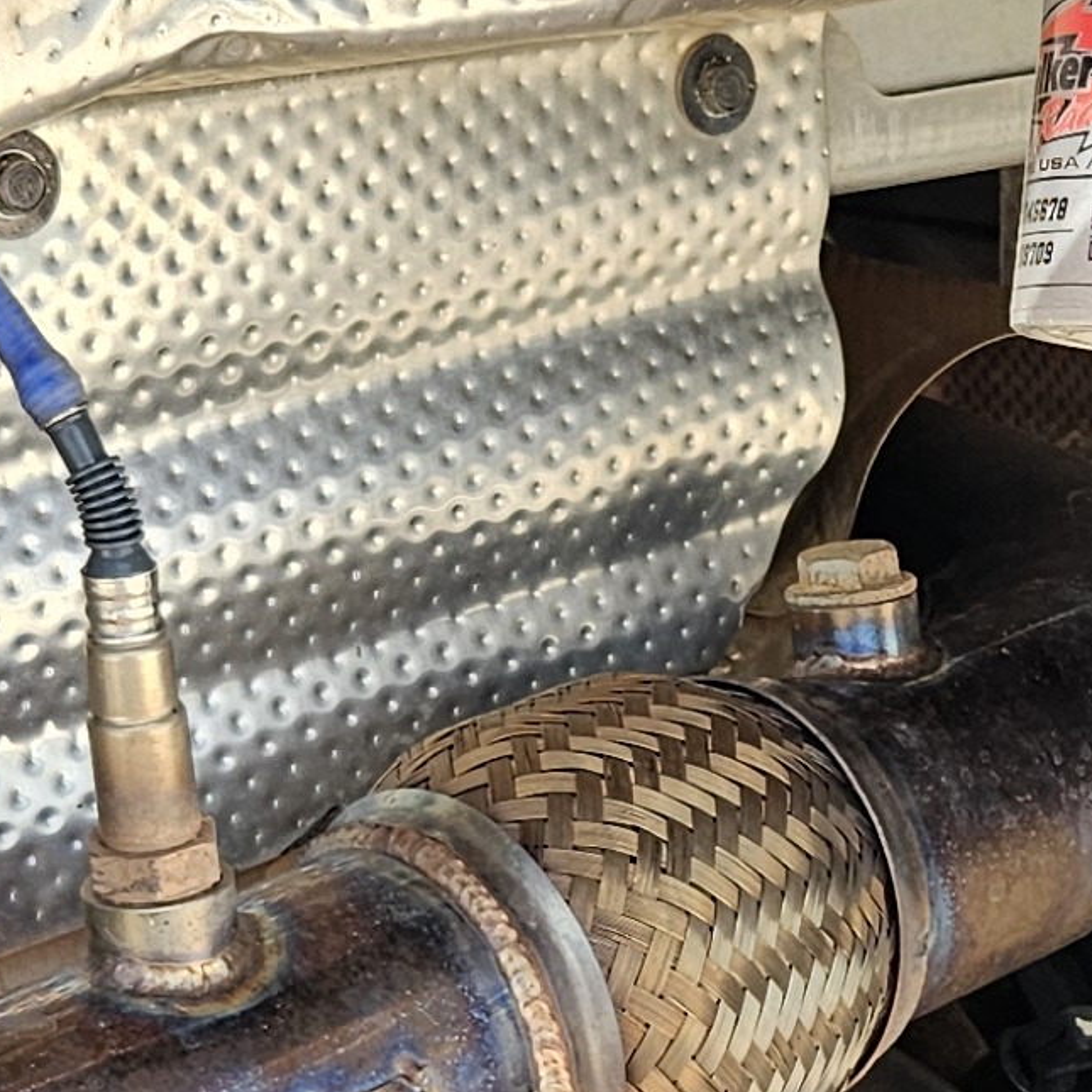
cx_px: 792
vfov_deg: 13.8
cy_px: 667
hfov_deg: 13.8
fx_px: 4497
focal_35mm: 126
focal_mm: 5.4
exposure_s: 1/180
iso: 40
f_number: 1.8
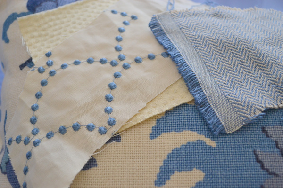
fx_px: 354
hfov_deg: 43.6
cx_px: 142
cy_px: 94
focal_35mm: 45
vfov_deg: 29.9
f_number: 4.5
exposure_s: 1/60
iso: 720
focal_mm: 30
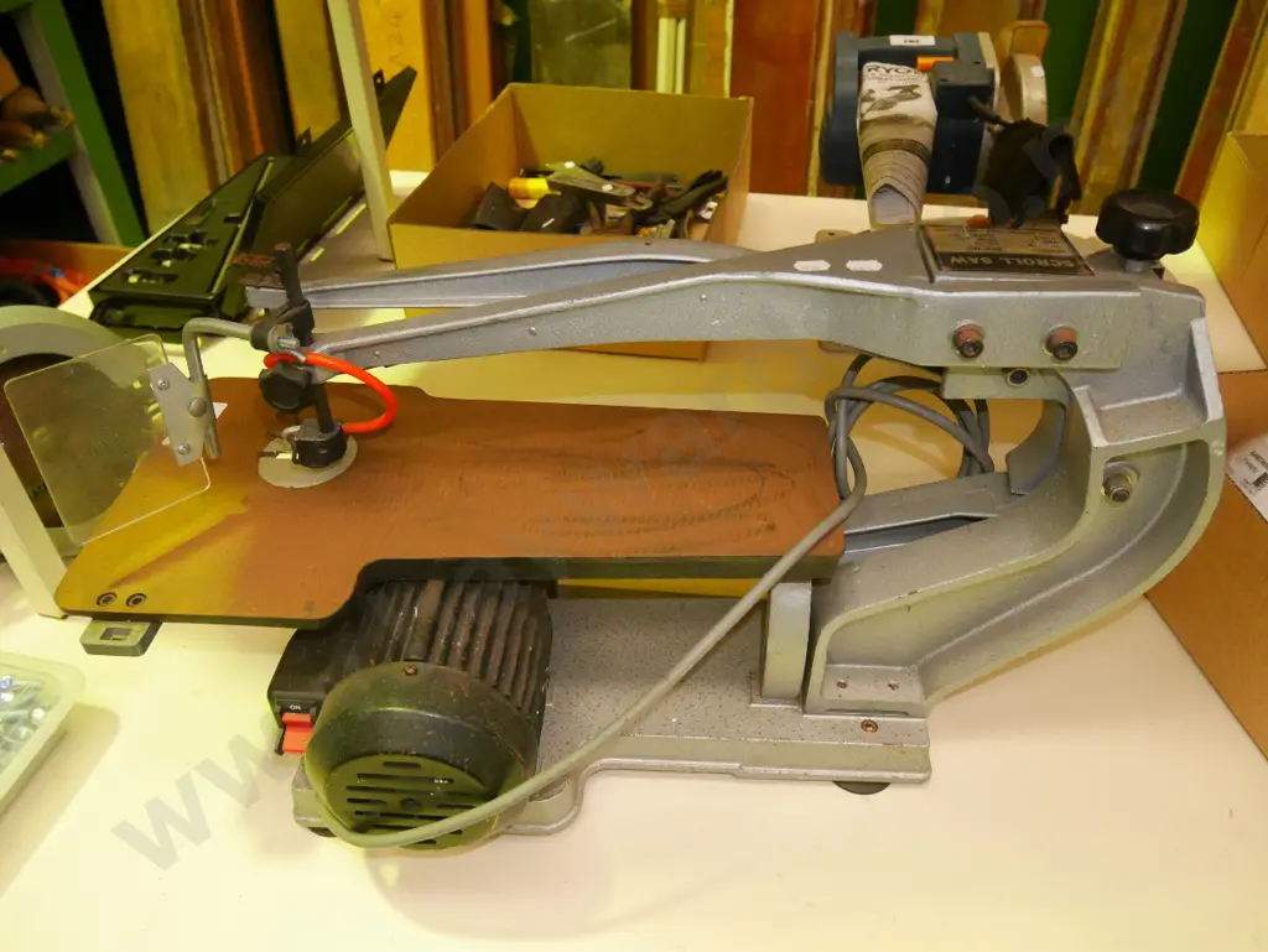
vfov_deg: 53.1
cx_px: 634
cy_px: 476
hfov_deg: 67.3
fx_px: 953
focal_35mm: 26
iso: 3200
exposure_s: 1/200
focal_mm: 13
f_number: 3.7
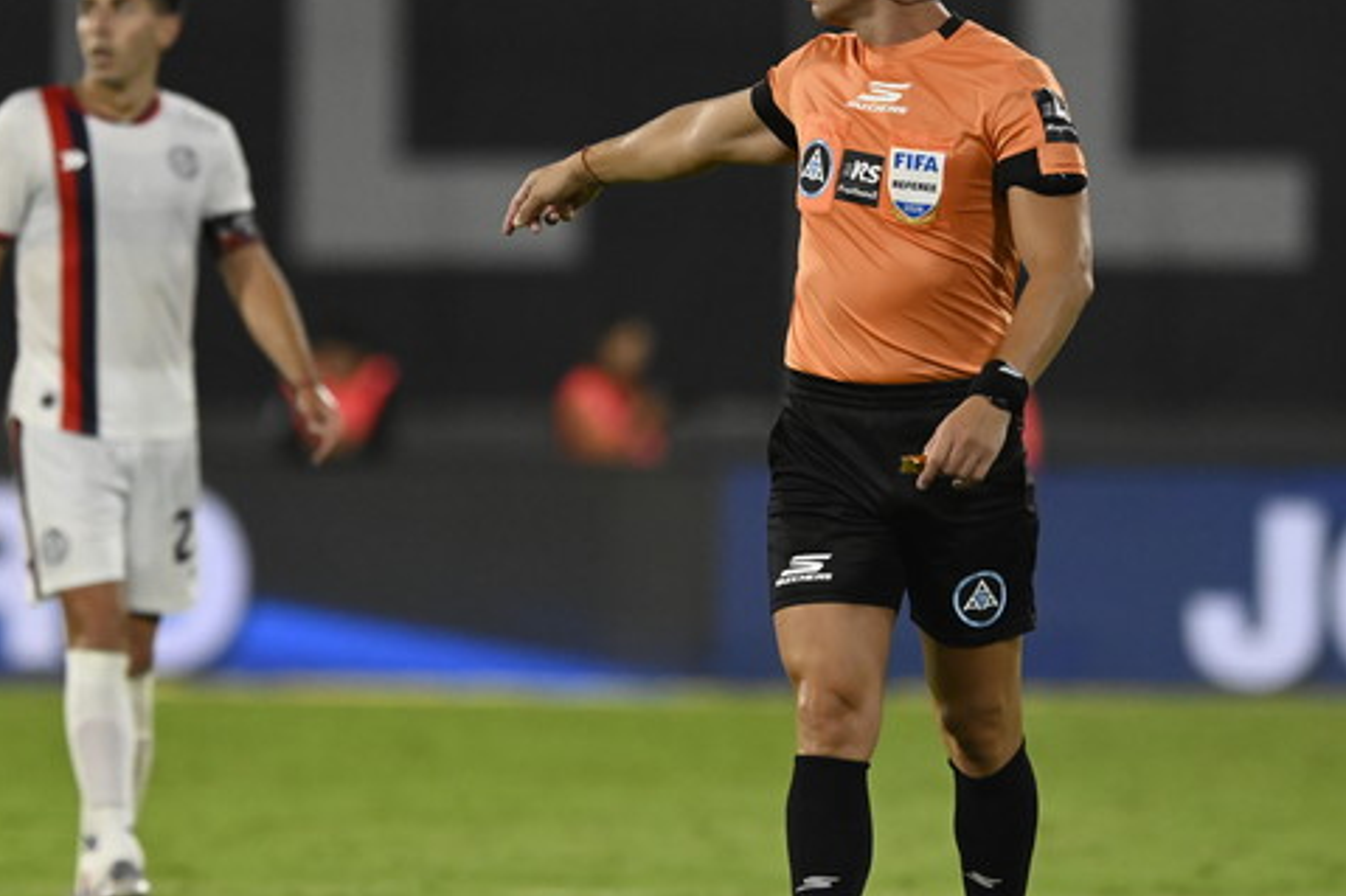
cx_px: 587
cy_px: 428
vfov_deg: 1.8
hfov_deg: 2.7
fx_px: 28068
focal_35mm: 751
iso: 10000
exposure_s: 1/4000
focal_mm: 500
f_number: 4.8
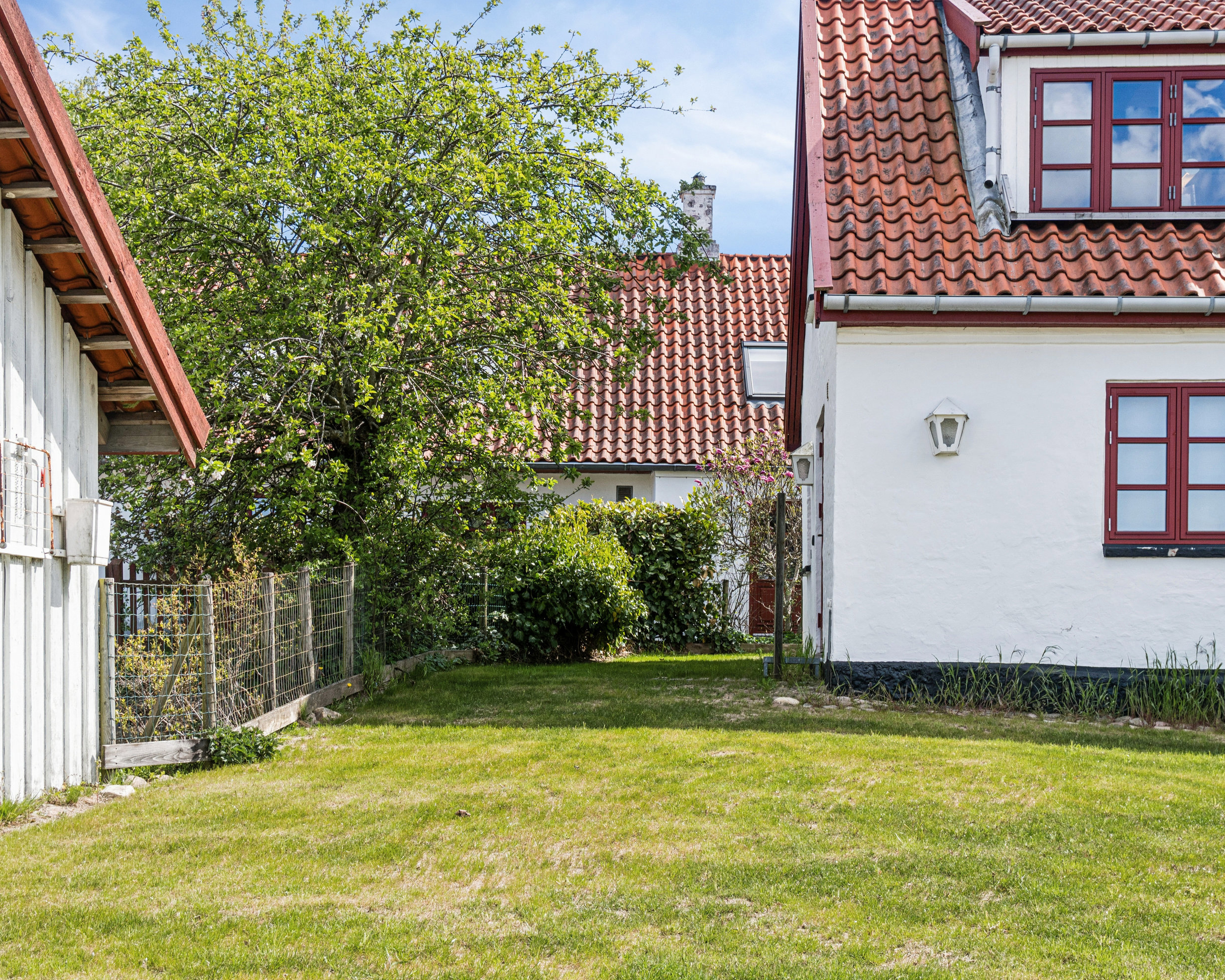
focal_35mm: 41
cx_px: 662
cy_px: 487
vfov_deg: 36.5
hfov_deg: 44.7
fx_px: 1487
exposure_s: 1/160
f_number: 8
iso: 200
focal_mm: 24
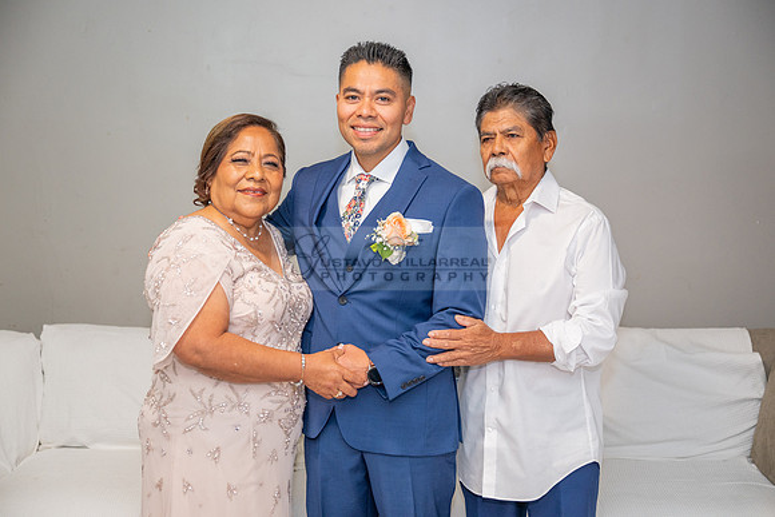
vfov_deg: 26.0
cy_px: 258
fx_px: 1120
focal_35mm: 52
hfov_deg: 38.2
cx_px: 388
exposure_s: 1/125
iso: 640
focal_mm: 52
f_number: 3.2
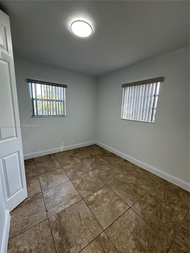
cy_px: 126
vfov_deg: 102.1
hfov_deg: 85.7
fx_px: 102
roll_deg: -0.8
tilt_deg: -10.2
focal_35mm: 14
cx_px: 95
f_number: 2.2
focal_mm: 2.22
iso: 125
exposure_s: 1/120
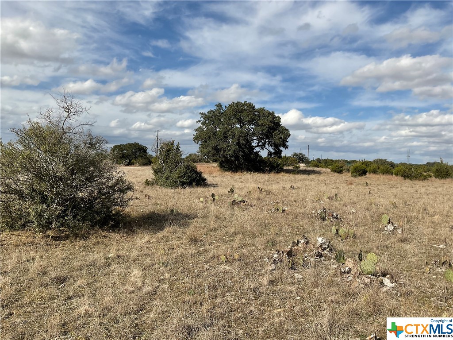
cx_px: 226
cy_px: 170
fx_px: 380
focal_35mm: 29
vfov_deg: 48.2
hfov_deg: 61.7
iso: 16
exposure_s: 1/3322
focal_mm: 3
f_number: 1.8
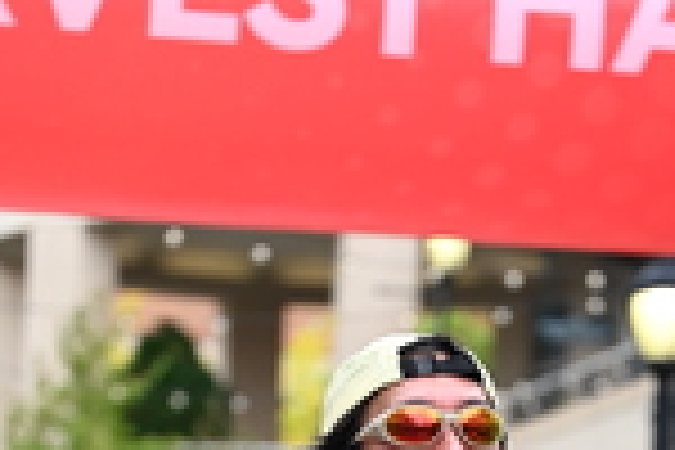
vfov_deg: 5.3
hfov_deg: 8.0
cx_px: 457
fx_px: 4818
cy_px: 765
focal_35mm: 257
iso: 640
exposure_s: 1/2000
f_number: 2.8
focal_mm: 70
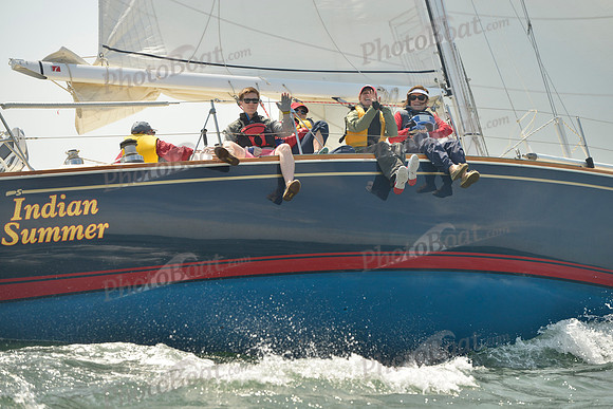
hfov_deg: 13.2
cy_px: 204
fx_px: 2640
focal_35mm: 155
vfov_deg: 8.9
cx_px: 306
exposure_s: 1/1250
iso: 200
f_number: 5
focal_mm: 155
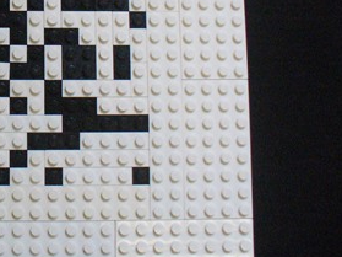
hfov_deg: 21.9
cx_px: -25
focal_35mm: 85
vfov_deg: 17.0
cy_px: -2
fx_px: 839
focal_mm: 6.1
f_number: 2.8
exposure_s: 1/200
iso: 400
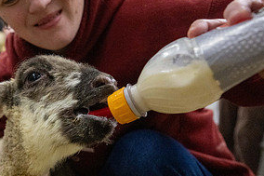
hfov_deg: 38.8
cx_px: 11
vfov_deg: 28.8
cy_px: 132
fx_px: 337
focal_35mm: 46
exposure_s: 1/500
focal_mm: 22.5
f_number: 4
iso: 8000
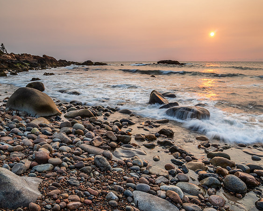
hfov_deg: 67.4
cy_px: 106
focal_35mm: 25
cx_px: 125
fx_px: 197
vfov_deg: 56.2
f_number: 16
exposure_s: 1/5
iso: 64
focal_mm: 12
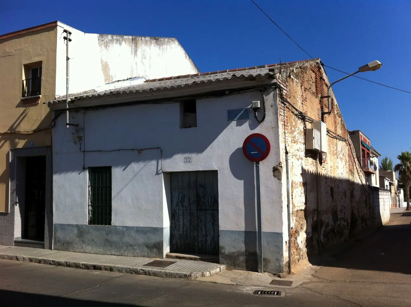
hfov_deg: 52.7
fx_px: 415
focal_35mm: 35
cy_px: 154
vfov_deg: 40.6
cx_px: 206
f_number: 2.8
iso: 80
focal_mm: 3.85
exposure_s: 1/1508
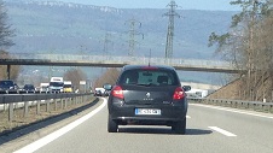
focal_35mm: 165
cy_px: 240
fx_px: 1194
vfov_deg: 7.2
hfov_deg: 13.0
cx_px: 118
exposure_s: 1/849
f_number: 2.4
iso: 64
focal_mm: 4.28
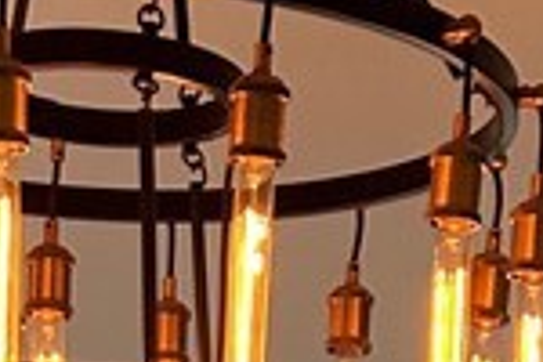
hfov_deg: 11.2
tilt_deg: -9.0
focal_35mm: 184
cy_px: 1372
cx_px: 253
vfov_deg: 6.3
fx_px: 2775
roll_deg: -4.0
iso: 100
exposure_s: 1/60
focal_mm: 5.7
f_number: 1.5
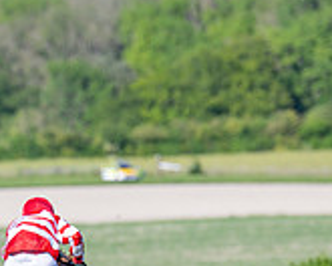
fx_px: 7379
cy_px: 312
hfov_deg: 2.6
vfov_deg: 2.1
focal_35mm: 751
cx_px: -112
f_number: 4
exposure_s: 1/1600
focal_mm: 195
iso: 200
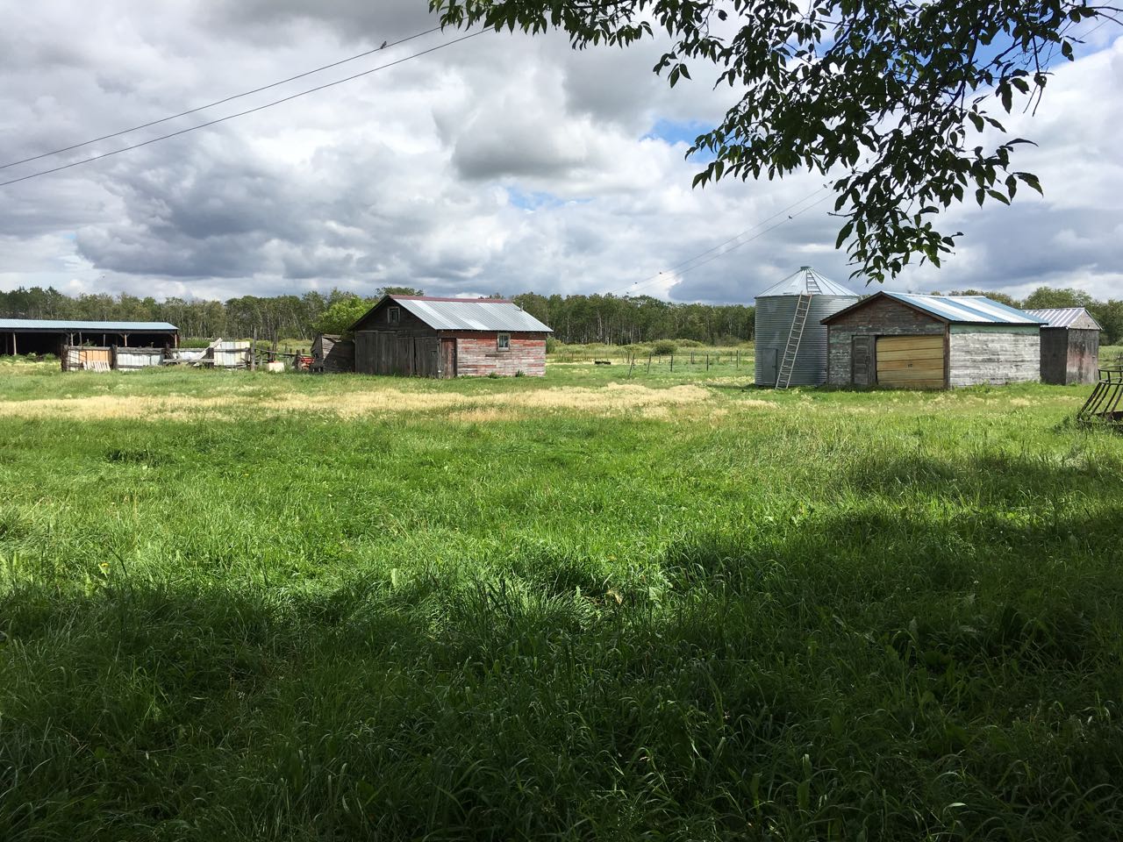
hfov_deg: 61.7
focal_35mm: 29
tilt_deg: -3.7
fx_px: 941
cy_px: 421
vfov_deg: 48.2
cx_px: 562
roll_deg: +0.0
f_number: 2.2
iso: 25
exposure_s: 1/2079
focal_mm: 4.15
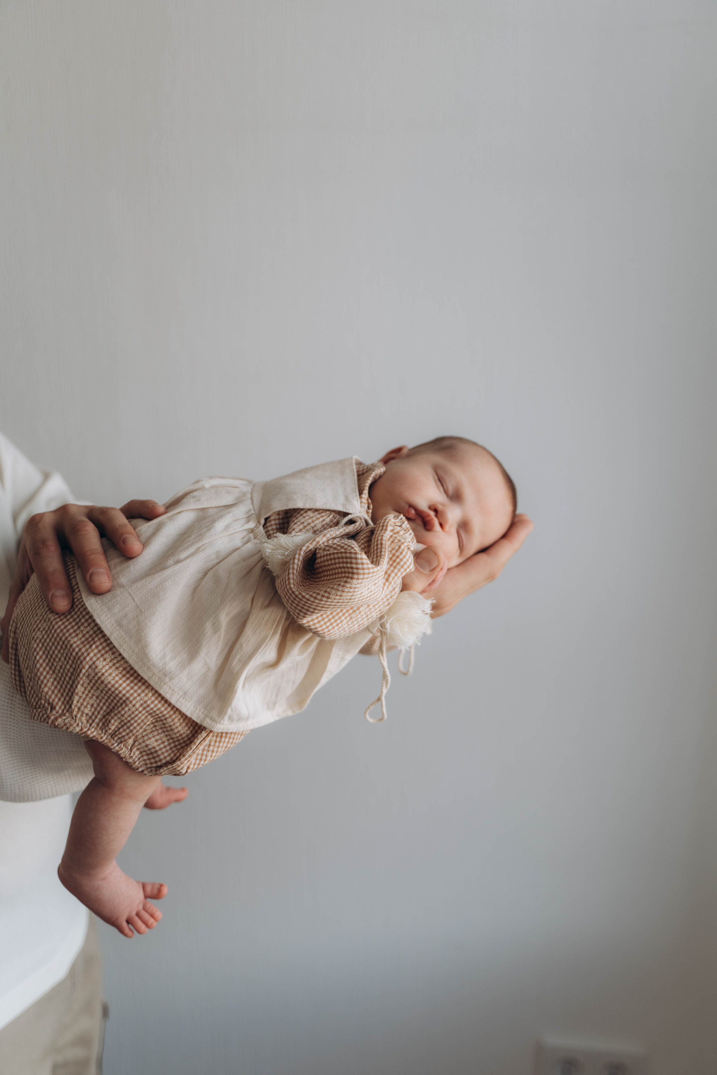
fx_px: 1225
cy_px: 538
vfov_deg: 47.4
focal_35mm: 41
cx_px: 358
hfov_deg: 32.6
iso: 125
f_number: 2.8
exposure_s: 1/125
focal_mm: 41
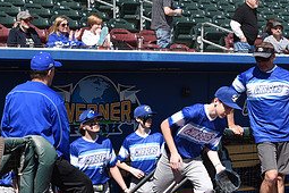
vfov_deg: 10.9
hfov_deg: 16.3
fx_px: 1003
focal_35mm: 125
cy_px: 152
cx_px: 221
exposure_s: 1/320
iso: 200
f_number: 9
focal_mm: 55
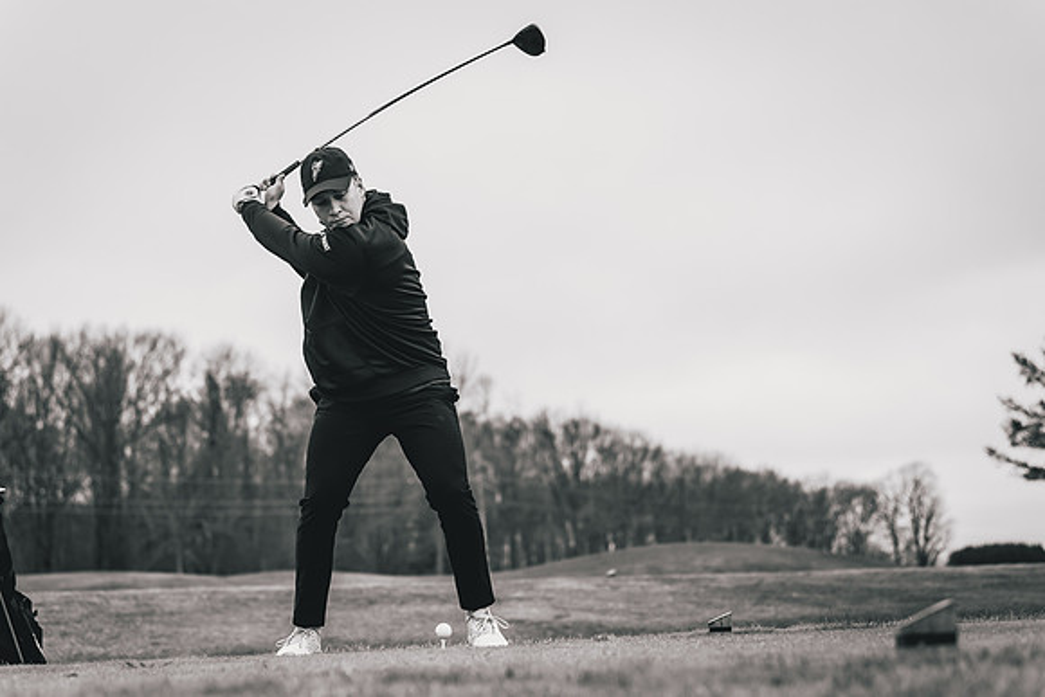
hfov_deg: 28.6
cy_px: 348
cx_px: 523
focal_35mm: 71
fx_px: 2049
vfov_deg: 19.3
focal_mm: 68
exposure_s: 1/5000
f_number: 2.8
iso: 640
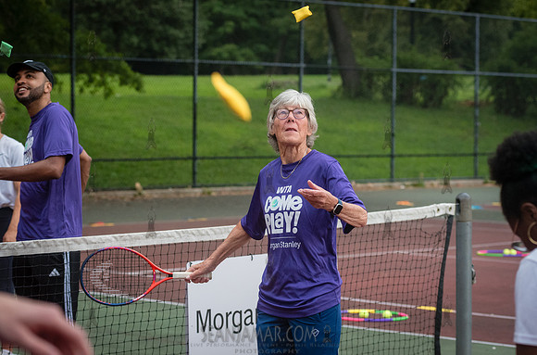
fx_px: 1658
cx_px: 230
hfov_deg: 18.4
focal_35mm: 111
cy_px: 189
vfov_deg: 12.2
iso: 2500
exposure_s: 1/2000
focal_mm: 92
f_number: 4.5
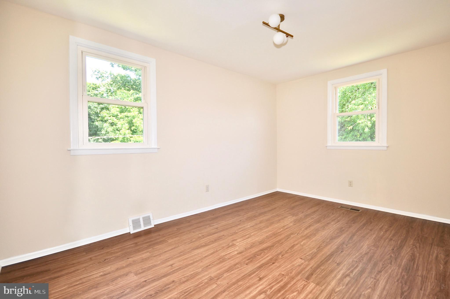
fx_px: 187
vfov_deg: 77.2
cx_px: 225
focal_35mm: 15
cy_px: 150
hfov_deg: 100.5
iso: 100
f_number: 4
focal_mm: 10
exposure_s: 1/60
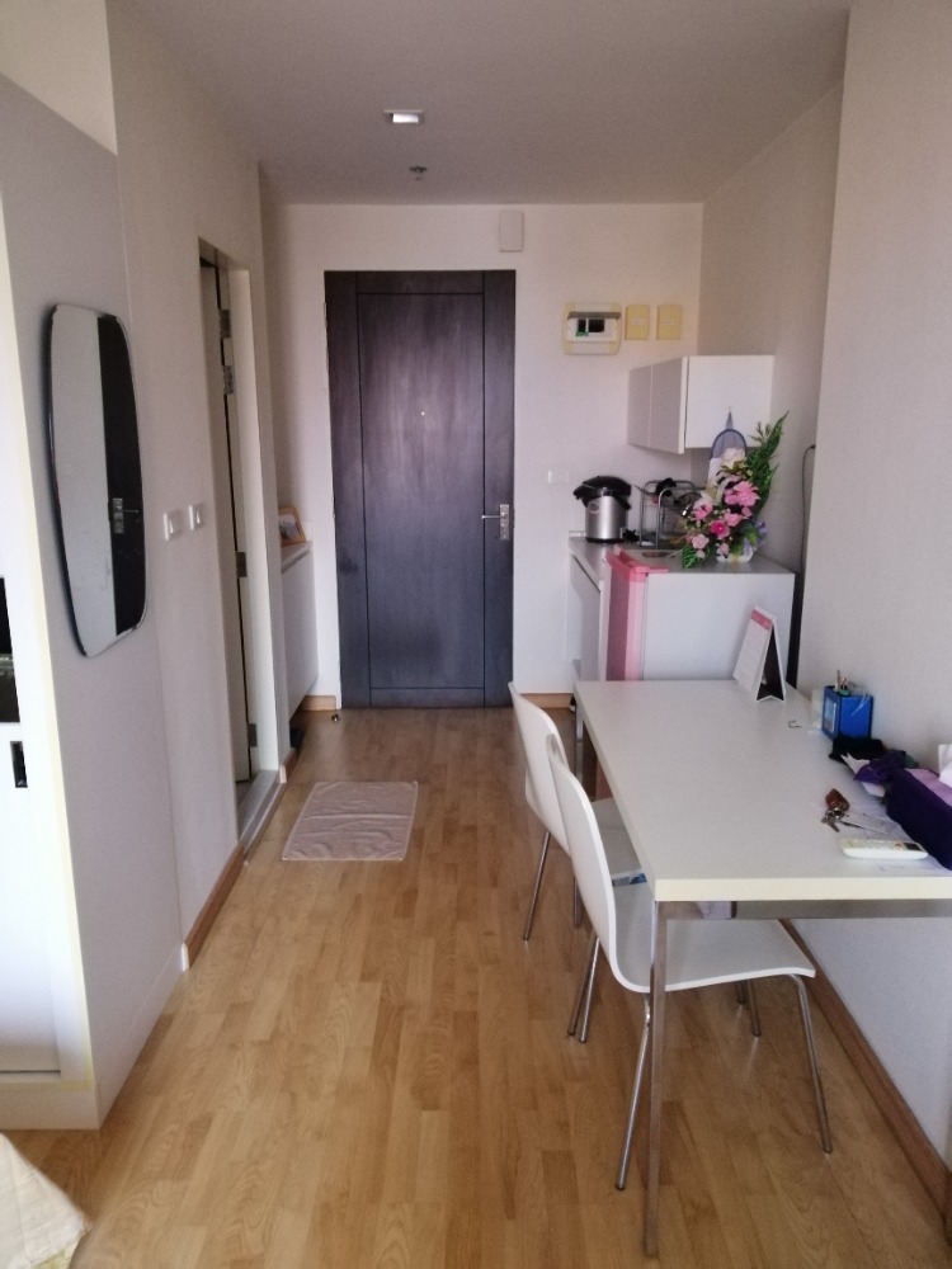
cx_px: 476
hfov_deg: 53.1
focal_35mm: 26
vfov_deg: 67.3
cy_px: 634
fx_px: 953
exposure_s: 1/16.7
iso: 640
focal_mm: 3.81
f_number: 2.2
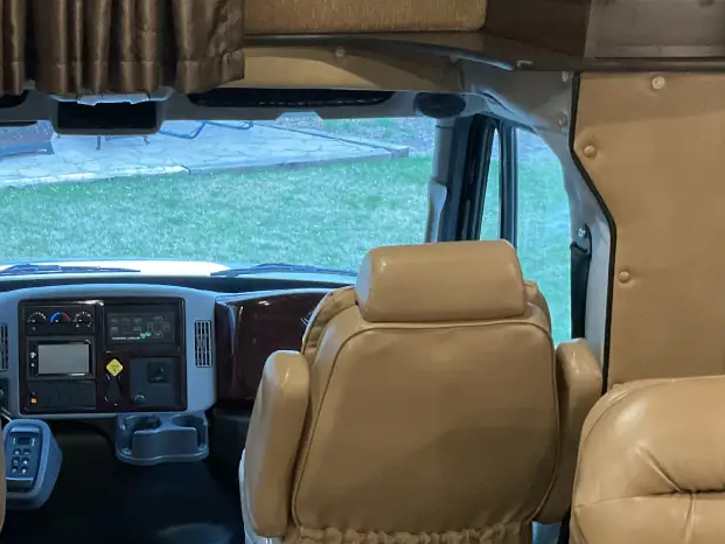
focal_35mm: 62
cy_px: 239
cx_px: 99
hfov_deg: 30.1
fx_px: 1299
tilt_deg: -15.7
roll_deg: -1.3
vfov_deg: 23.6
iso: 400
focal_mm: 3
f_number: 1.8
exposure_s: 1/30
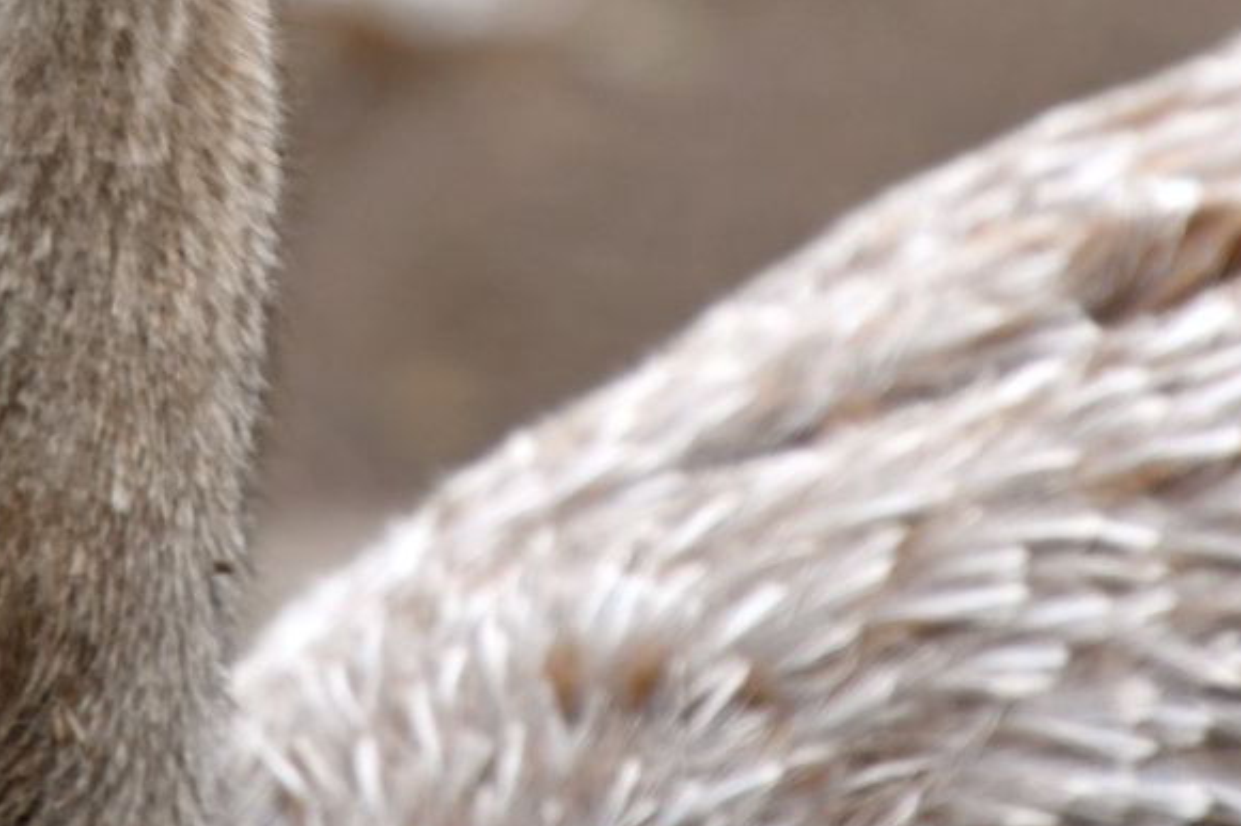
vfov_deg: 0.9
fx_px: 53379
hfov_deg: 1.3
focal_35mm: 1549
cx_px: 380
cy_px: -132
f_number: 6.3
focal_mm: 400
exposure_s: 1/400
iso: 400
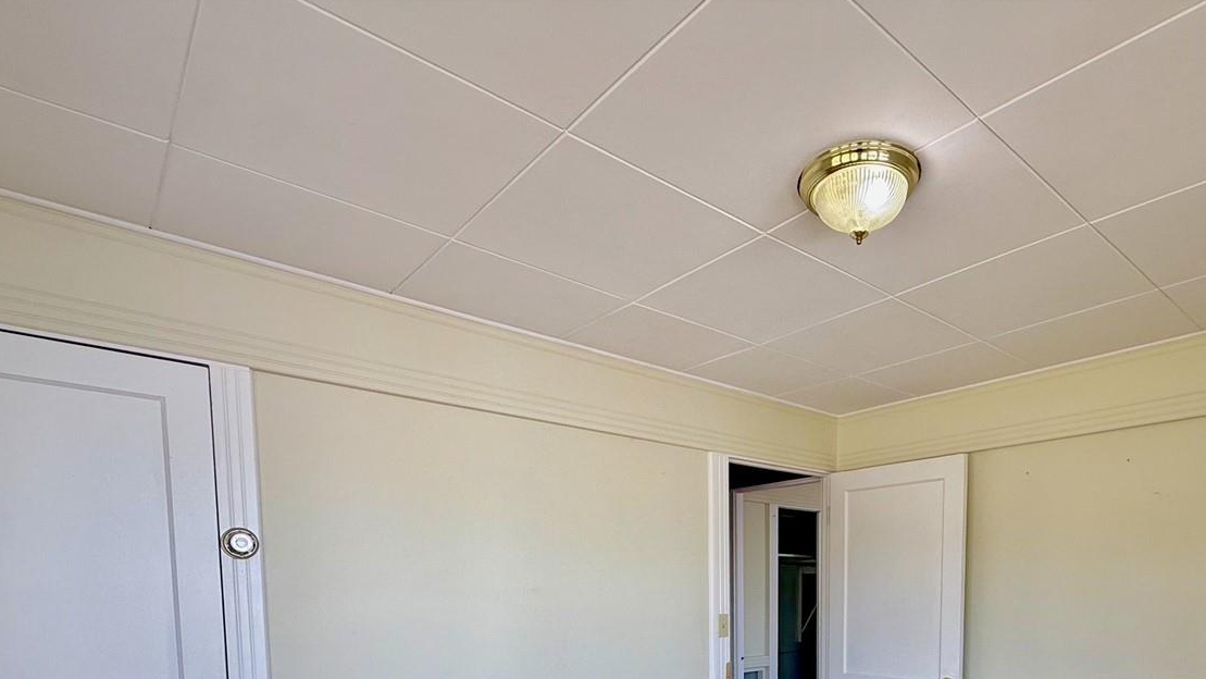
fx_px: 704
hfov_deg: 80.0
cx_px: 735
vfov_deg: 45.2
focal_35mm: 22
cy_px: 647
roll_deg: +0.2
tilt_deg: -5.1
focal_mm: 2.22
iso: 50
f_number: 2.2
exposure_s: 1/112
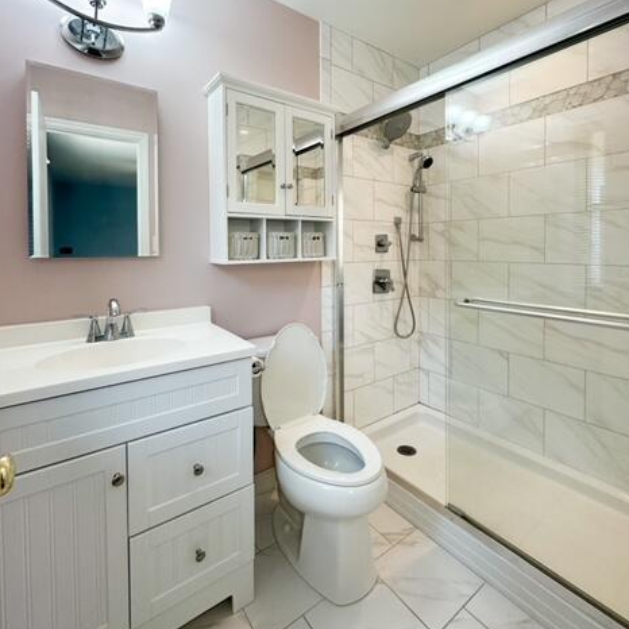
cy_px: 254
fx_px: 349
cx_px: 314
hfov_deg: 84.0
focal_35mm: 17
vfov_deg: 83.0
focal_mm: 2.22
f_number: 2.2
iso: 100
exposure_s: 1/120
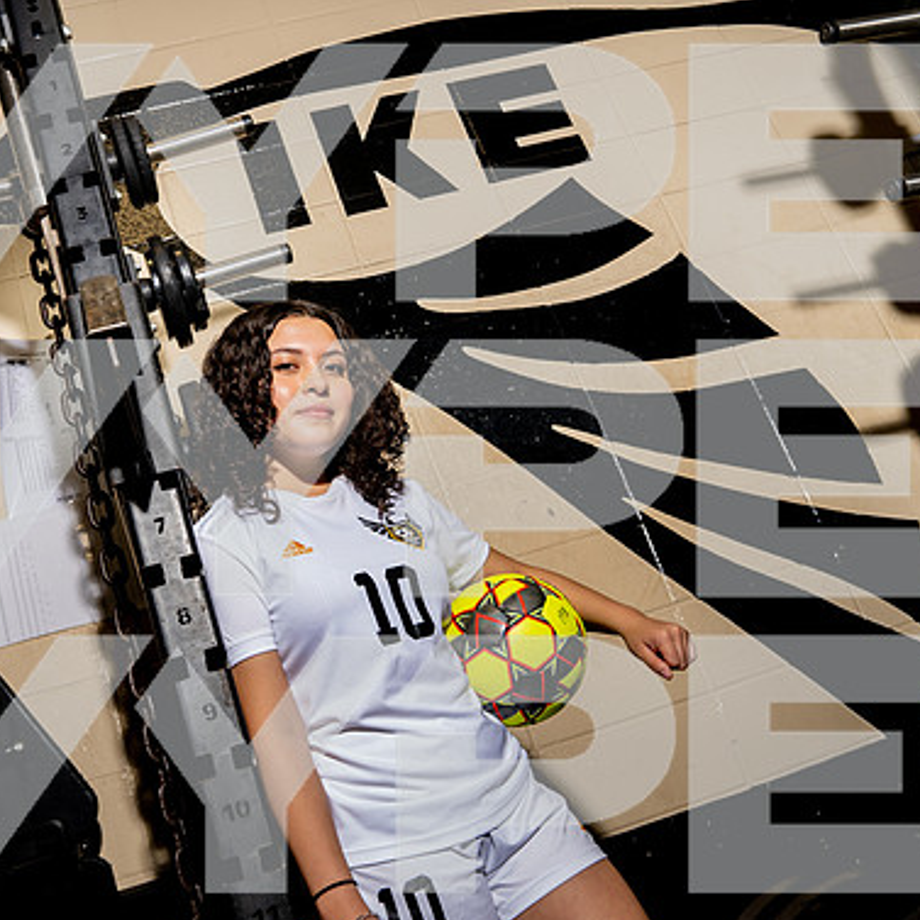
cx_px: 356
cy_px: 470
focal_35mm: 34
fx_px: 1022
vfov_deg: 48.4
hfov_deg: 48.1
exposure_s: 1/250
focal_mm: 26
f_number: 4.5
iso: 100
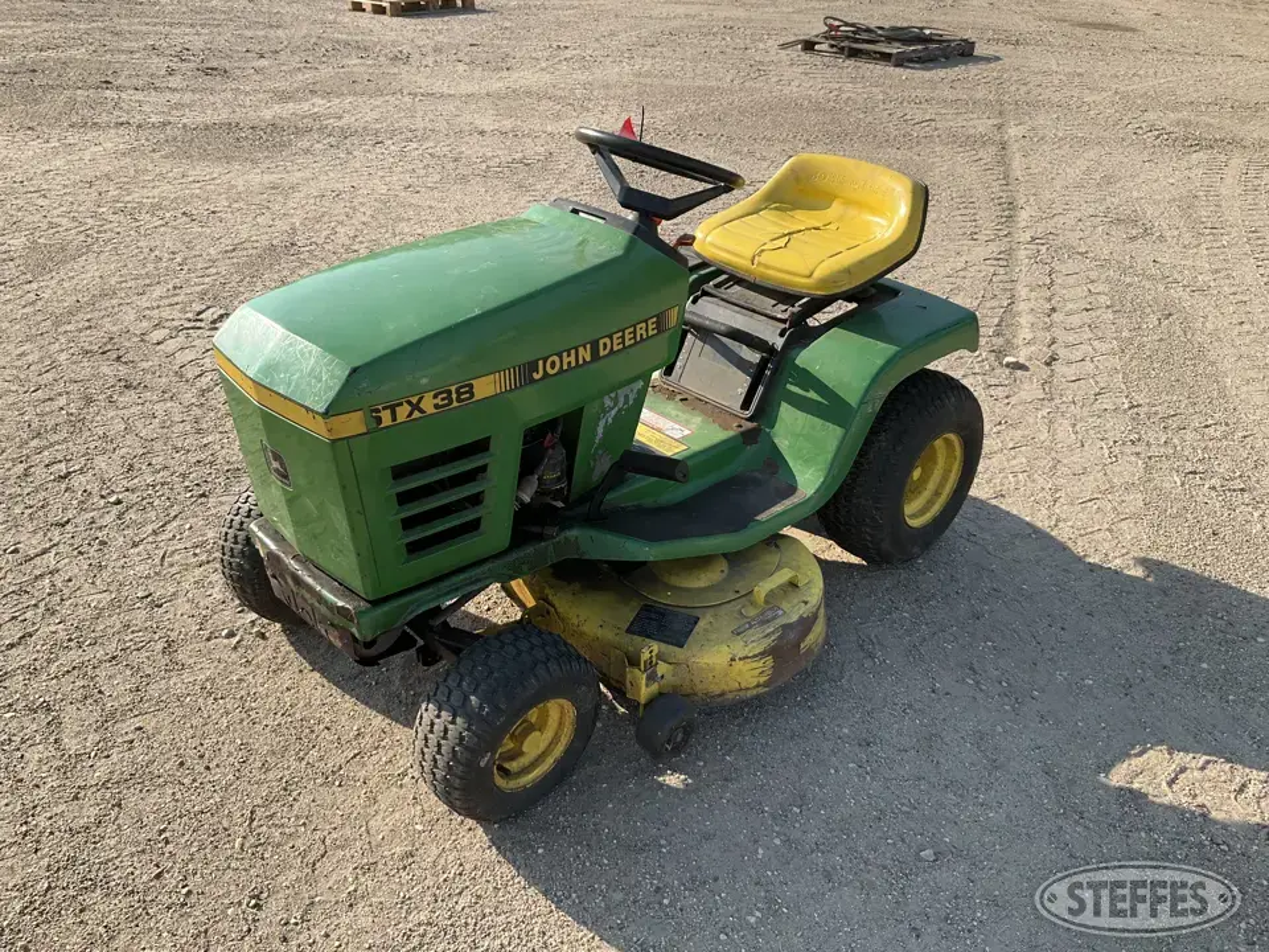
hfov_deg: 61.7
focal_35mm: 29
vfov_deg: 48.2
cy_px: 476
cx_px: 634
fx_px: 1063
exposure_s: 1/842
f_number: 1.8
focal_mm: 3
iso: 25
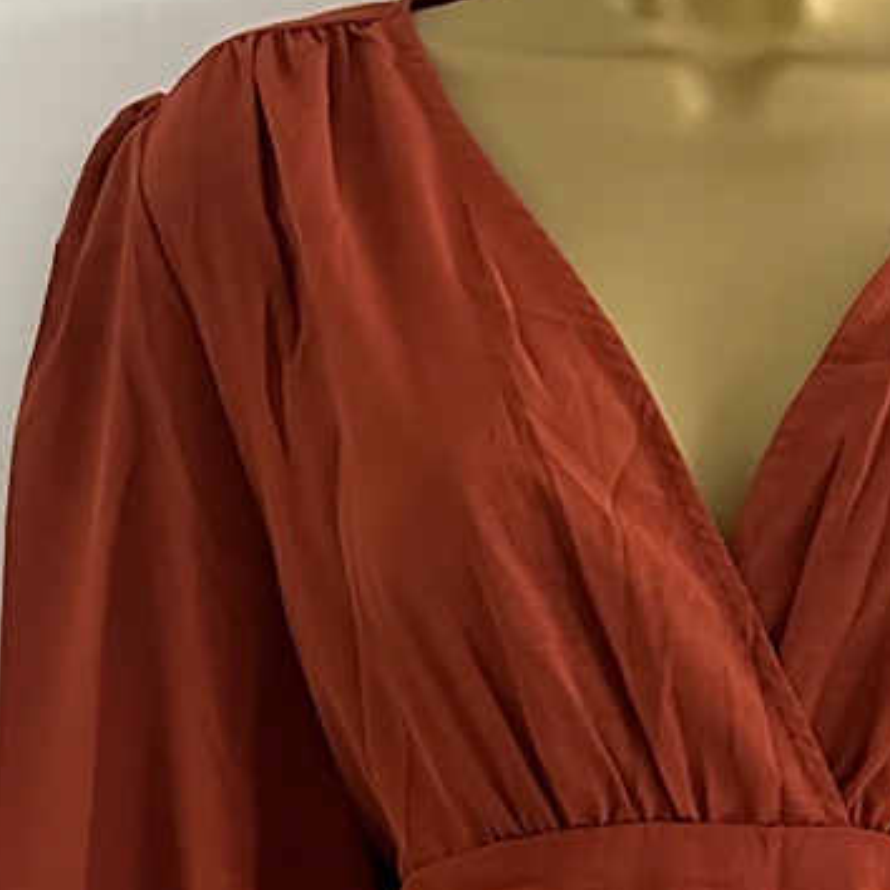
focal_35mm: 96
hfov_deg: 17.7
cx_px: 885
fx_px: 2792
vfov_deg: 15.0
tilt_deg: -14.8
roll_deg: -1.8
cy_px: 1732
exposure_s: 1/43
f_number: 1.78
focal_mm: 6.86
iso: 1000
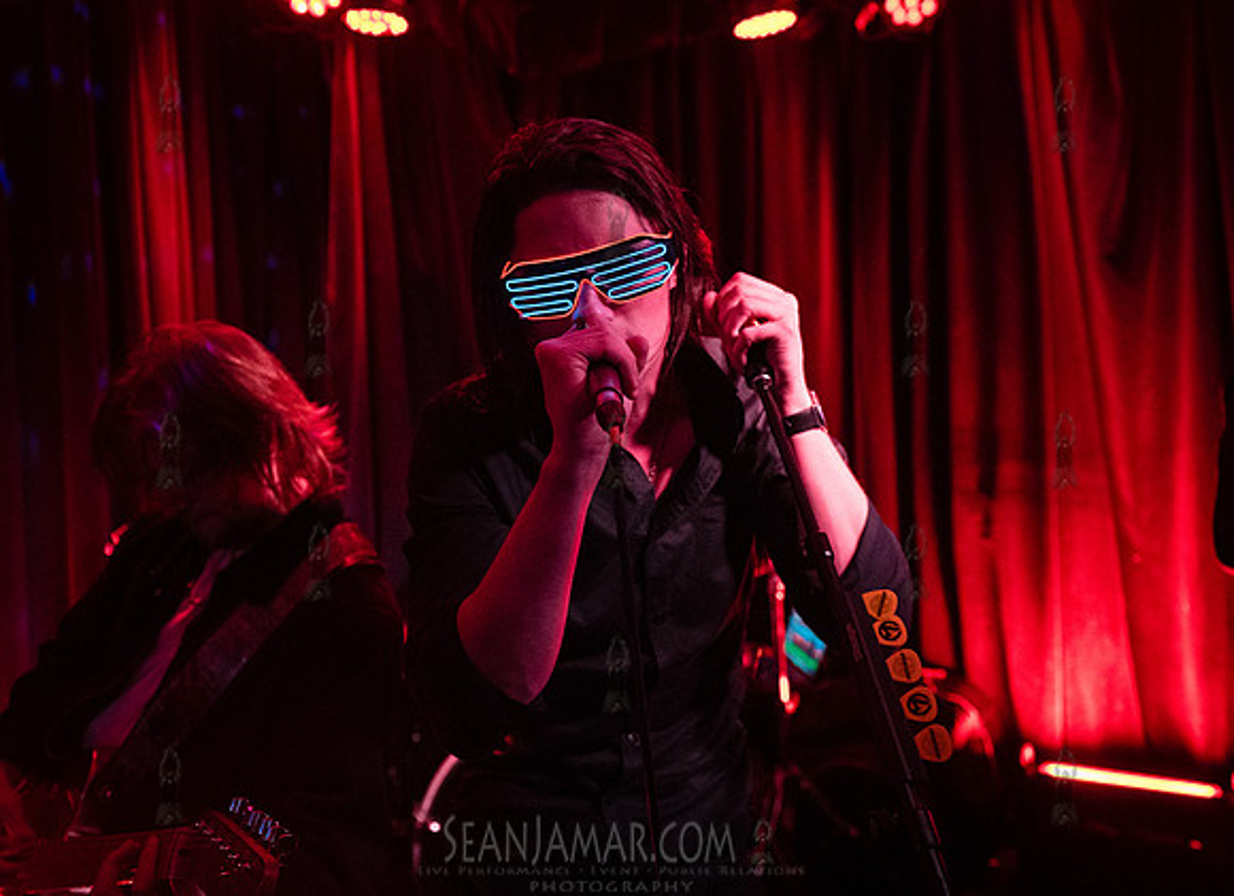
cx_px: 598
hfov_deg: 63.5
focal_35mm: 28
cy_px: 398
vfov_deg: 48.3
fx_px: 996
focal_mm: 24
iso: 12800
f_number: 3.2
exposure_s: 1/400
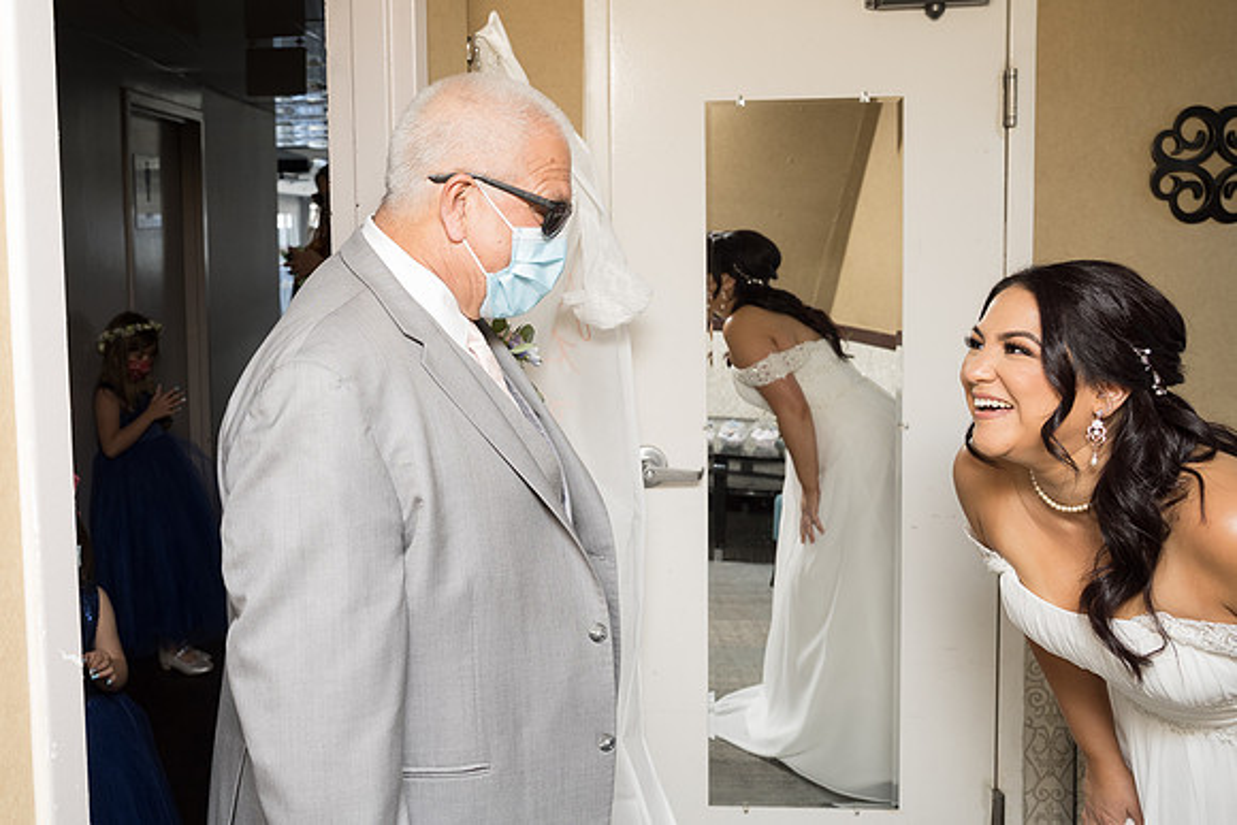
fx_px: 1090
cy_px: 280
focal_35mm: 32
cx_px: 420
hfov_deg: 57.9
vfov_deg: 41.0
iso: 250
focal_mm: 24
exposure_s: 1/200
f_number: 5
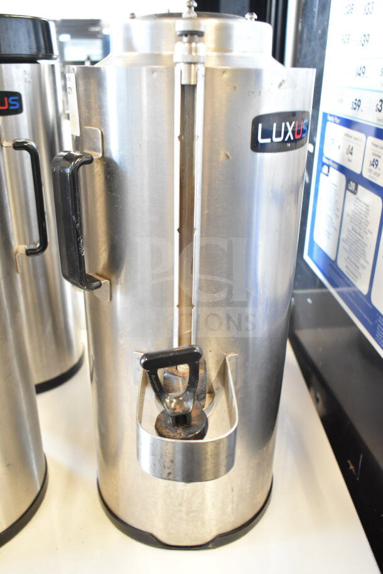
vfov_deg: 59.5
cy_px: 287
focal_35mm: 32
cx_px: 192
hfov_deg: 41.7
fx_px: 502
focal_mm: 21
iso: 1800
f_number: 3.8
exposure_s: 1/30
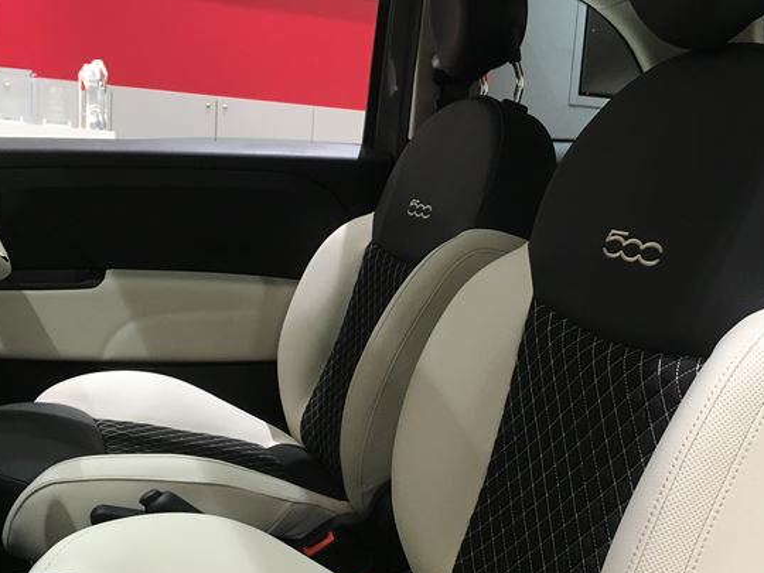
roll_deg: -4.4
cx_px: 443
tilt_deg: -8.9
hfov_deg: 43.7
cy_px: 311
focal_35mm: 43
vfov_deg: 33.6
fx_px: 949
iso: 40
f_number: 2.2
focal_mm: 4.15
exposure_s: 1/30
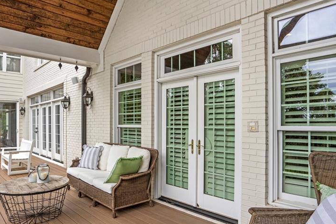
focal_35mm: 23
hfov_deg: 76.0
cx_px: 156
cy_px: 122
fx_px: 215
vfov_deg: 55.0
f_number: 8
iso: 640
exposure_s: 1/400
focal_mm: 16
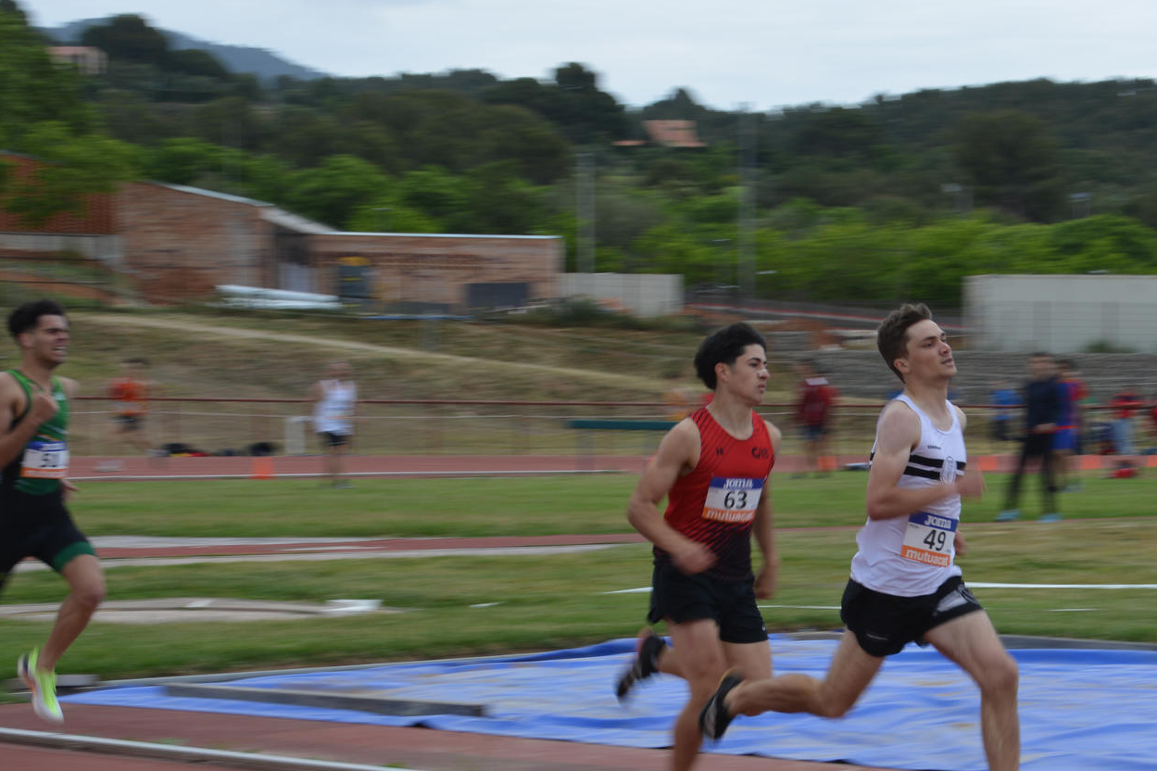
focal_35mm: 123
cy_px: 576
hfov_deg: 16.5
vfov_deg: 11.1
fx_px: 3952
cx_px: 923
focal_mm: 50
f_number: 8
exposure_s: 1/80
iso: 100
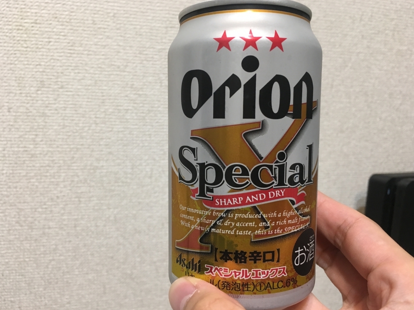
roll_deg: -1.6
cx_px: 208
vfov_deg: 46.8
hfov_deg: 60.0
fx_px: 359
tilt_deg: -9.7
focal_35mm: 30
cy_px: 152
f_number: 2.2
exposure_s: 1/33
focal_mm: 4.15
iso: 125
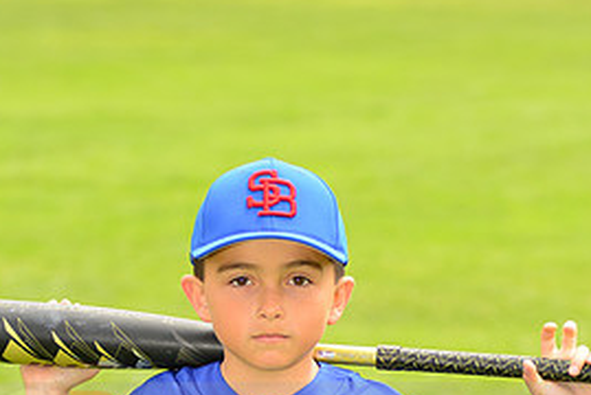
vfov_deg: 5.5
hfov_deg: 8.2
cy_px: 411
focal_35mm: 250
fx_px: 4109
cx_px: 288
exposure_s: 1/250
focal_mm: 116
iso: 100
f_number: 5
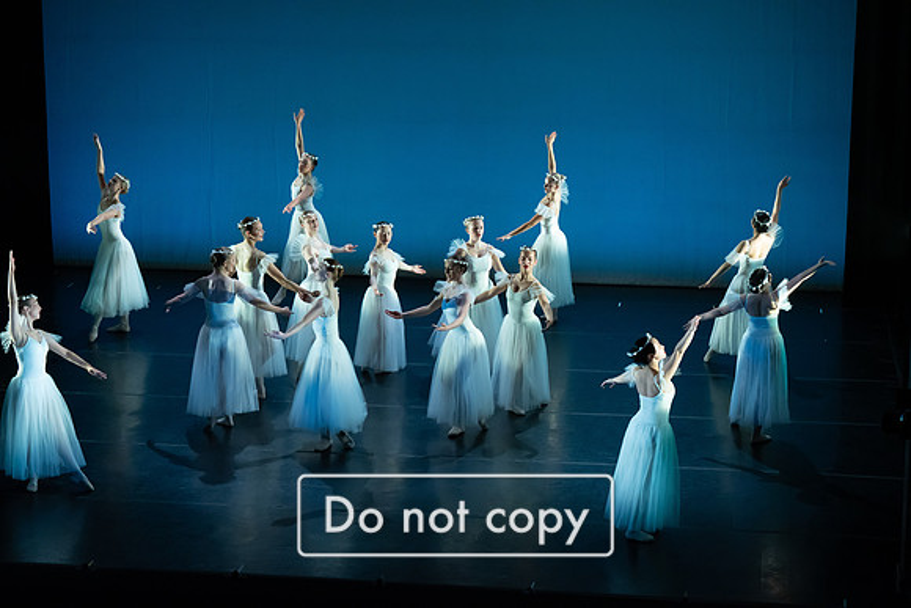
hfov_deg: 25.7
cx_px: 456
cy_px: 304
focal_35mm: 79
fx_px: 2000
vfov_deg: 17.3
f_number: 5.6
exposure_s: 1/250
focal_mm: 79
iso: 4000
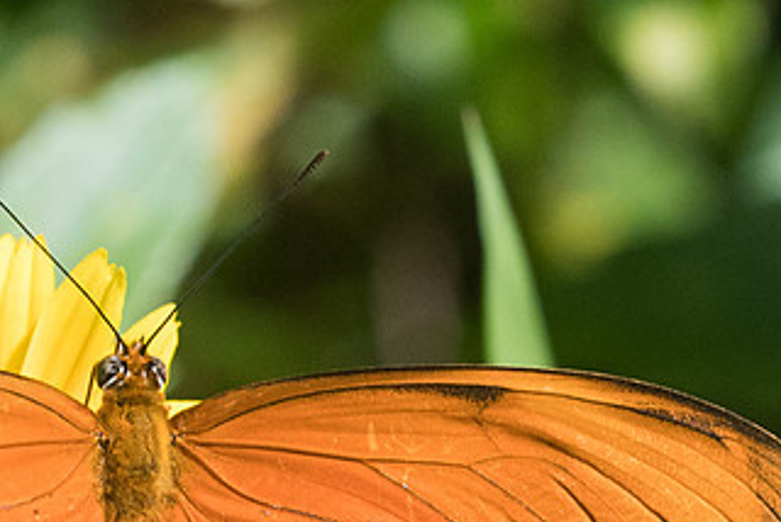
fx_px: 22235
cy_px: 564
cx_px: 217
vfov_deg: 1.3
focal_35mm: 1024
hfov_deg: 2.0
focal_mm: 150
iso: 800
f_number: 8
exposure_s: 1/1000
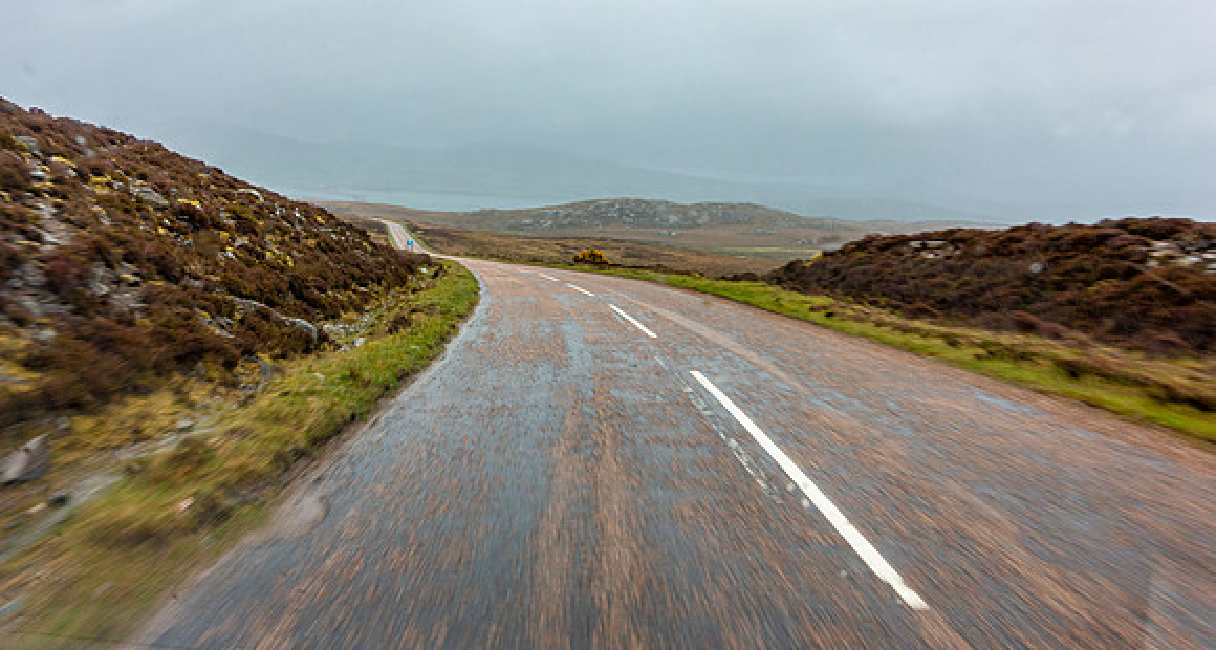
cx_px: 608
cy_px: 245
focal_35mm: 25
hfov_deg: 73.8
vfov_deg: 43.4
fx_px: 810
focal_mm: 8.8
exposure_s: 1/100
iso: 125
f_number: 8
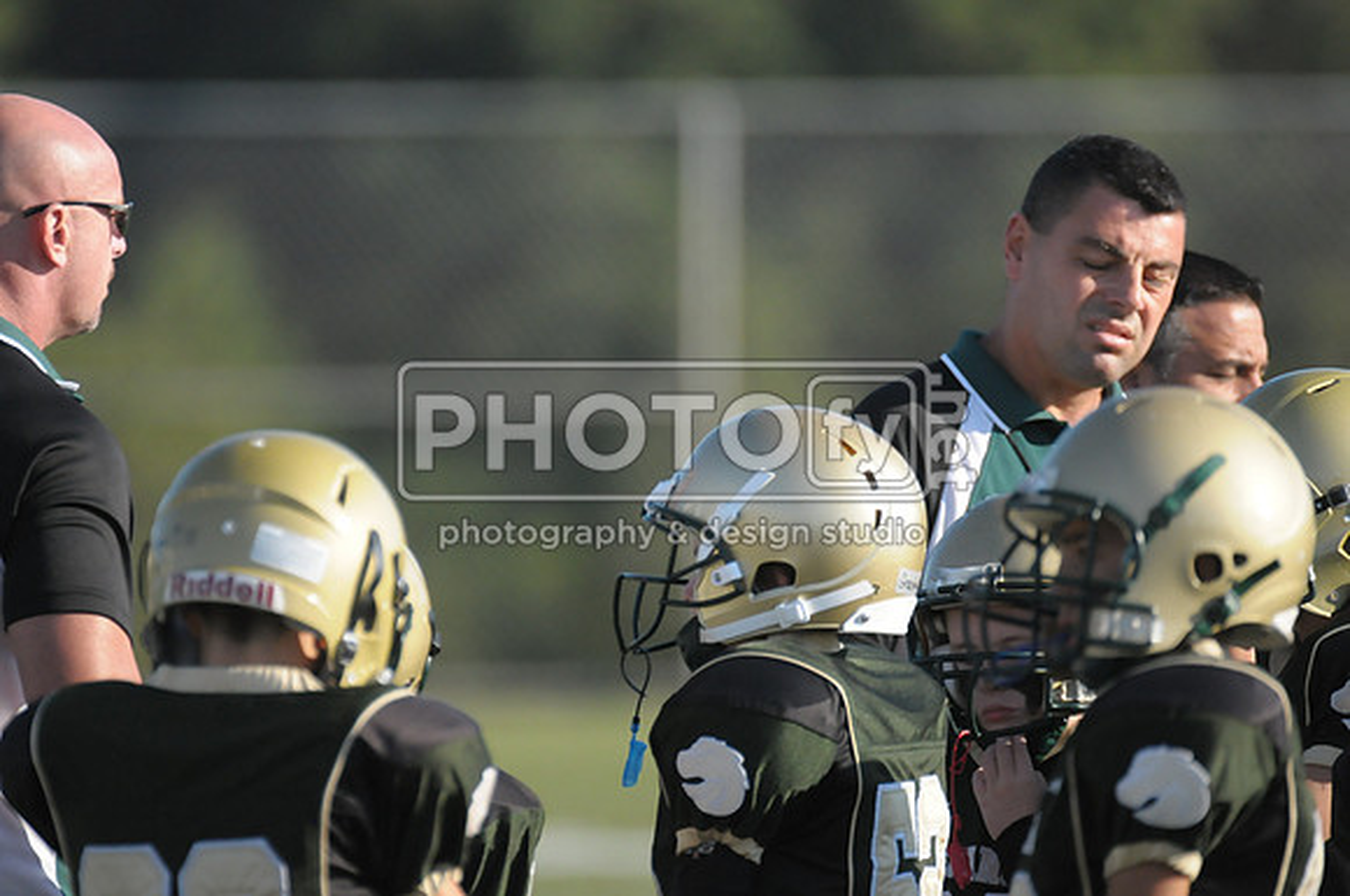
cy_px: 448
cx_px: 675
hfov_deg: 3.4
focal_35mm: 600
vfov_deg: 2.3
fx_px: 22468
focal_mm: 400
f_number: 4
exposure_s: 1/5000
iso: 1600
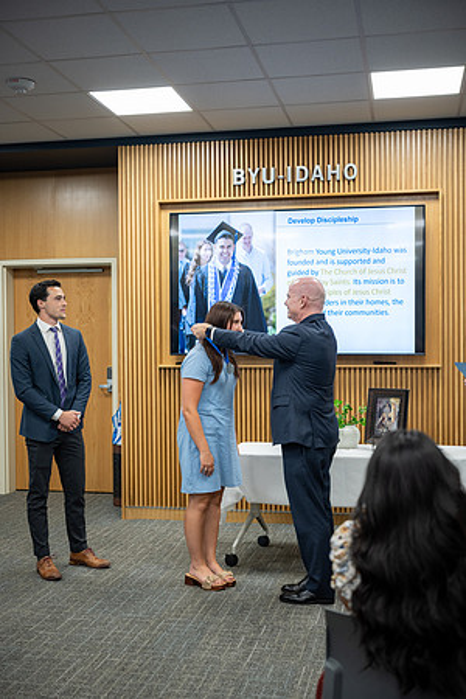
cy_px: 350
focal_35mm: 41
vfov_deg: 47.4
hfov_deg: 32.6
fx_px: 796
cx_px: 233
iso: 400
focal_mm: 41
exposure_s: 1/100
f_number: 2.8
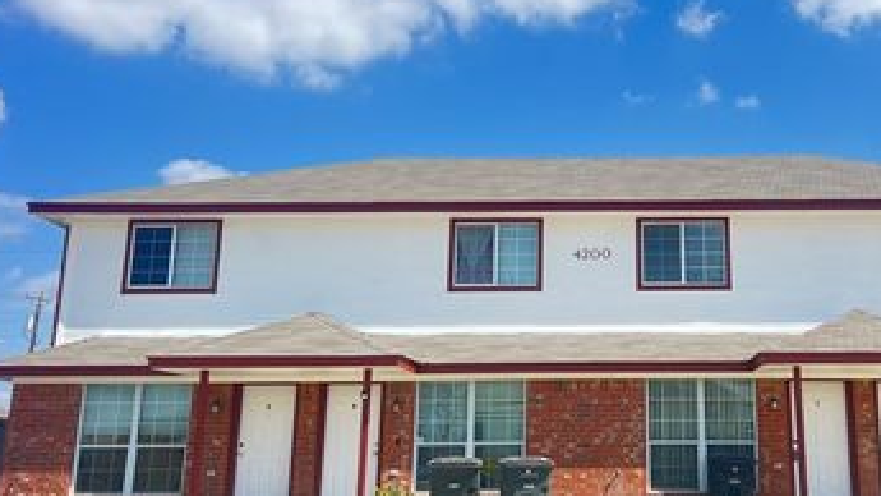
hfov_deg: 48.4
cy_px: 239
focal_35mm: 41
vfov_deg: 29.0
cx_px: 603
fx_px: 958
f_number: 1.5
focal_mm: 5.7
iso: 50
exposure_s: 1/1934
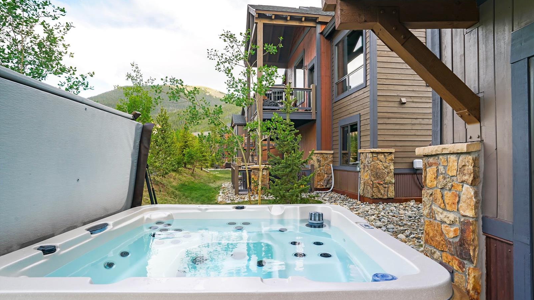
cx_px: 267
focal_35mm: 21
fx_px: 297
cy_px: 155
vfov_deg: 53.6
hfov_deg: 83.8
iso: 100
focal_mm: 20
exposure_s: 1/8
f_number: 9
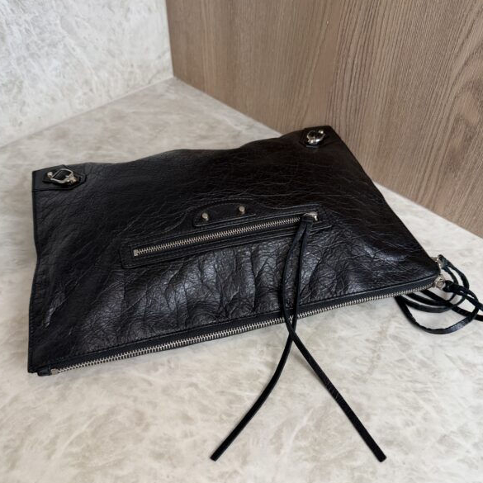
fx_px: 458
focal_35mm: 29
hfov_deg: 55.6
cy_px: 258
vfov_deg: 55.6
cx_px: 237
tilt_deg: -45.9
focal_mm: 6.76
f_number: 1.78
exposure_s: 1/120
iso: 80
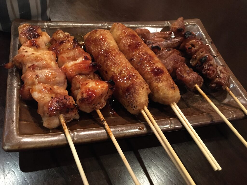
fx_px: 207
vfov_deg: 48.2
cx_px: 124
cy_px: 92
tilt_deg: -52.6
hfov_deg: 61.7
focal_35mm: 29
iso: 320
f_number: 2.2
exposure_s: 1/15
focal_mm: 4.15
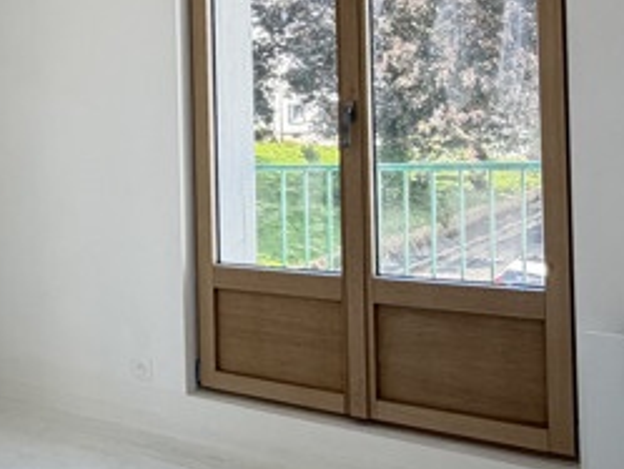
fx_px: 812
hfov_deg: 39.5
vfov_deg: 31.9
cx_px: 80
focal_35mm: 45
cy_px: 145
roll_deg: +1.6
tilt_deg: +1.6
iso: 160
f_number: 2.2
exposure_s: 1/121
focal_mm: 2.22
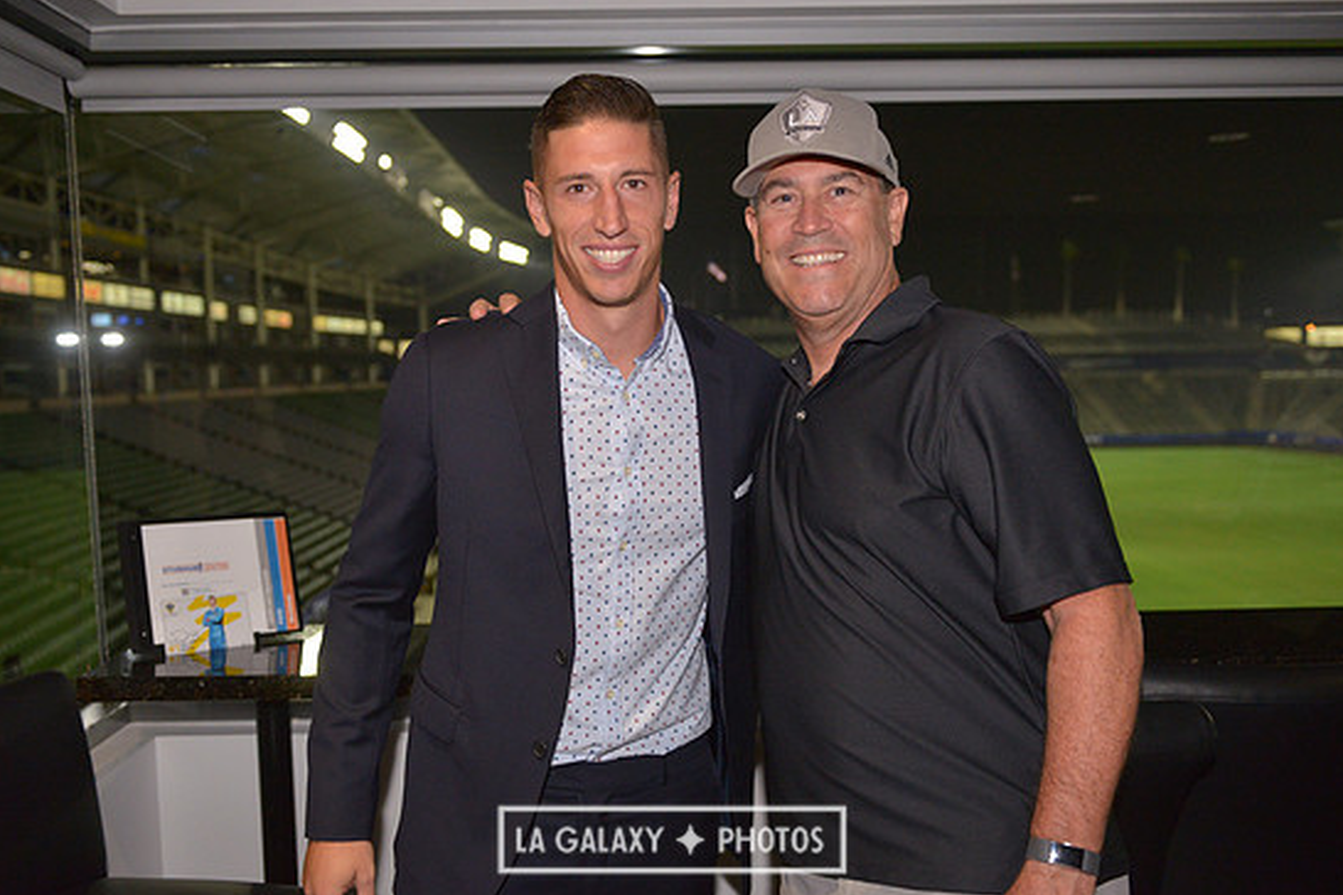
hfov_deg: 55.8
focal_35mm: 34
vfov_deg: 38.9
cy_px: 471
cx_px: 672
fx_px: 1268
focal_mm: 32
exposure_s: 1/1600
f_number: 3.2
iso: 2500
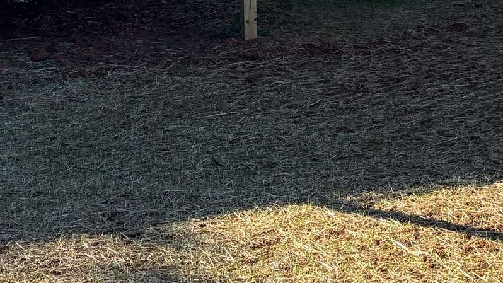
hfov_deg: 19.5
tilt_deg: +9.7
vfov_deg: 10.0
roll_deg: +0.6
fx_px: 1454
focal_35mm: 109
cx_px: 126
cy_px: -346
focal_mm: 5.96
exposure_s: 1/1812
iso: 50
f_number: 1.6
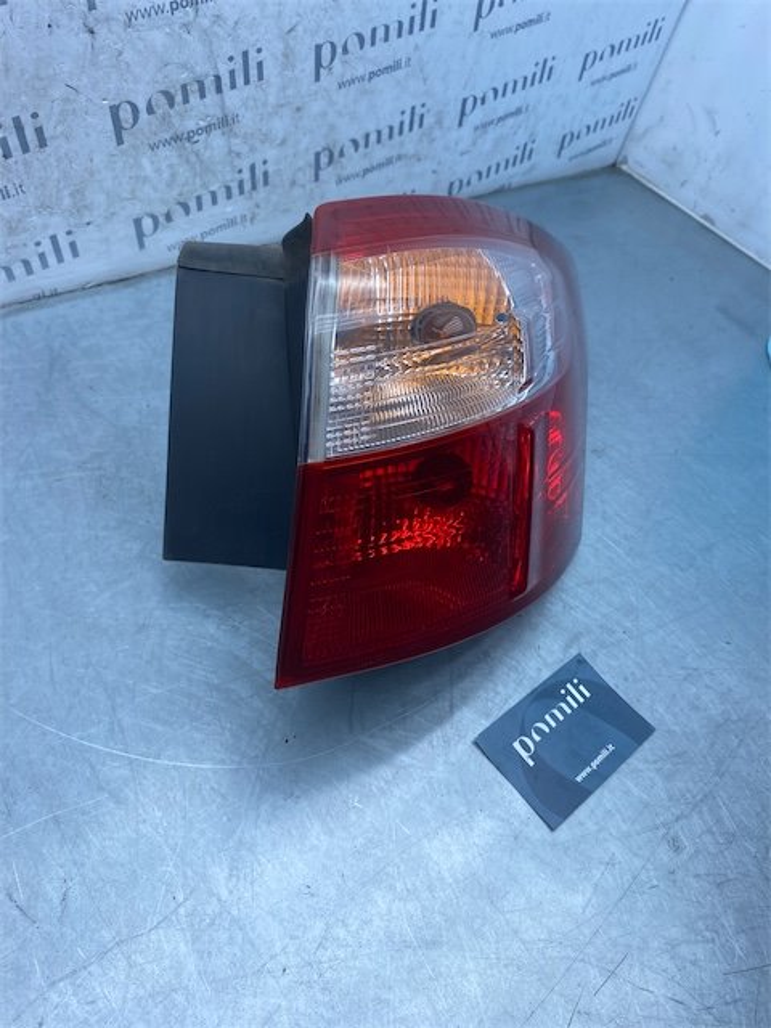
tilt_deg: -47.4
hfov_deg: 53.1
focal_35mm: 26
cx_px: 386
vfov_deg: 67.3
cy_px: 514
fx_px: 772
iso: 32
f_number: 1.8
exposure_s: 1/858
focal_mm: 4.25
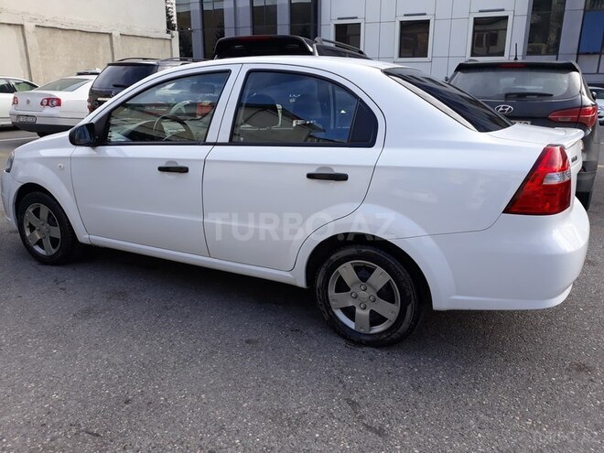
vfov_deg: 51.4
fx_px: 471
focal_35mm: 27
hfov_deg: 65.3
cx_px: 302
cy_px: 226
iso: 40
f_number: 1.7
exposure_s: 1/306
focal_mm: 3.71
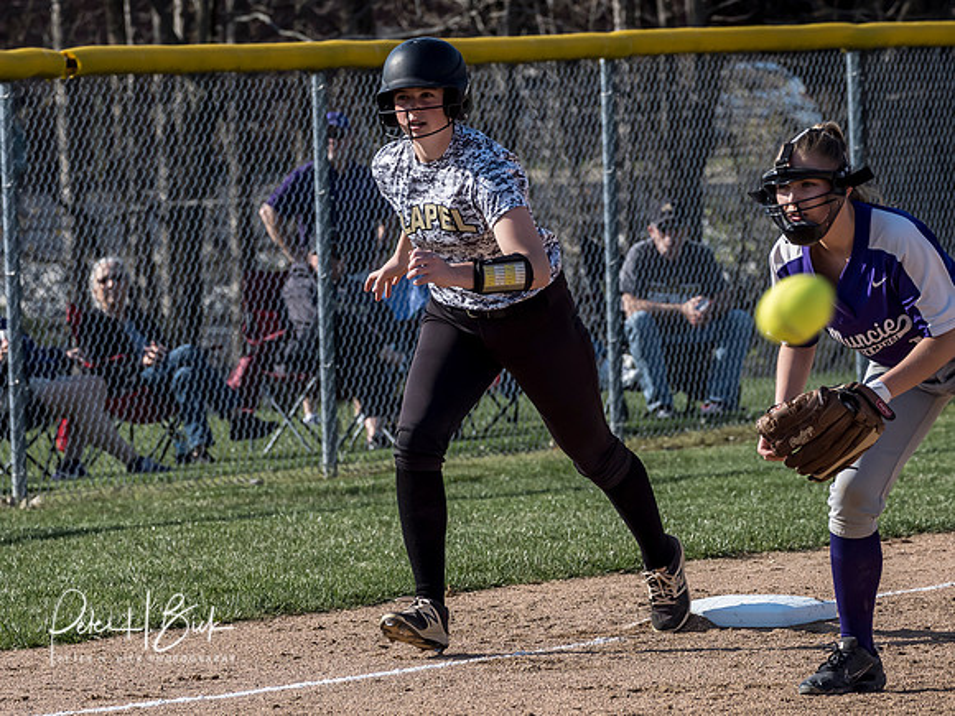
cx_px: 365
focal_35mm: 386
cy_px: 273
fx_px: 10642
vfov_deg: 3.9
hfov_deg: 5.1
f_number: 6.3
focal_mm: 156
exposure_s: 1/1600
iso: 400
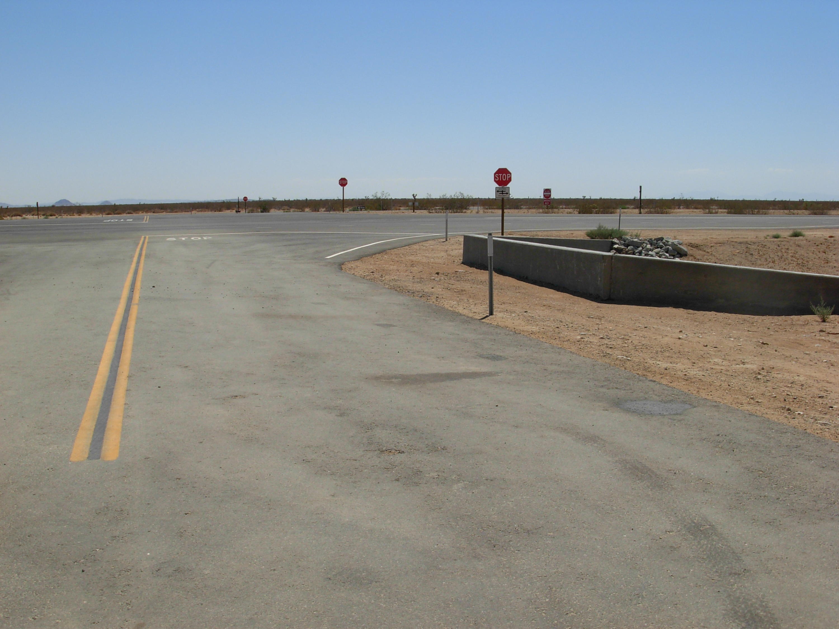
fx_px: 921
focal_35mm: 38
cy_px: 314
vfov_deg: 37.7
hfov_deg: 49.0
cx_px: 420
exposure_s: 1/1054
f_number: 4.9
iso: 79
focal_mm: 6.3
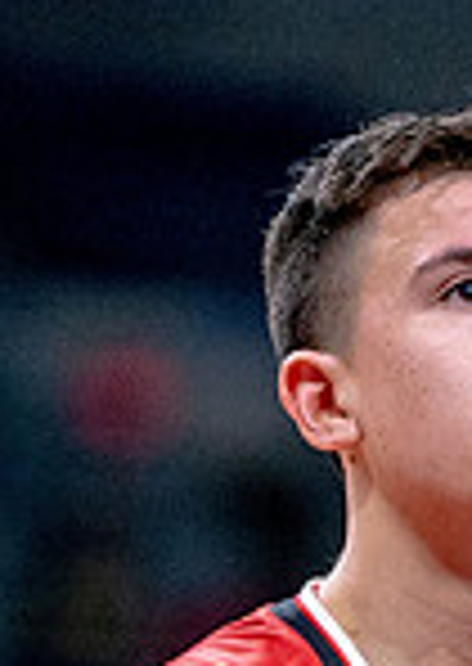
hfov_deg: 1.3
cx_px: 457
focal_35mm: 1065
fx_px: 20077
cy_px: 804
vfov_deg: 1.9
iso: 2500
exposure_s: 1/1500
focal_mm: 200
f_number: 2.8
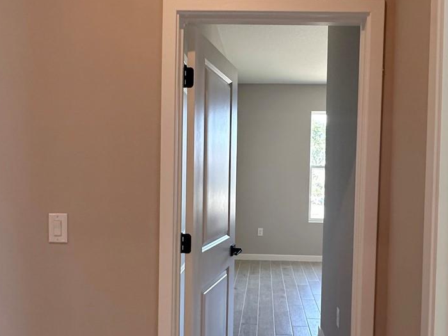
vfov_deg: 44.1
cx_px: 248
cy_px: 187
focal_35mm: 32
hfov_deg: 56.7
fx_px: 414
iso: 160
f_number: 2.2
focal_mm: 2.22
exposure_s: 1/120
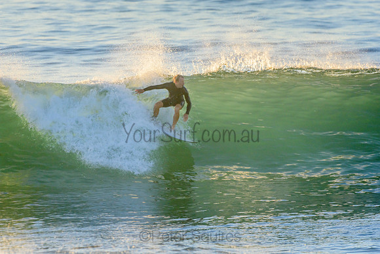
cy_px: 127
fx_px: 7920
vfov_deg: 1.8
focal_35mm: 750
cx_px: 190
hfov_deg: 2.7
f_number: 5.6
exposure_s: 1/1250
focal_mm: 500
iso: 500
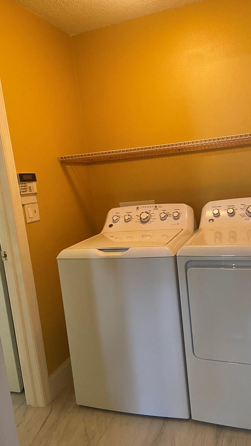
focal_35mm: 29
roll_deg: +5.9
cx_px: 159
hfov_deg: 39.9
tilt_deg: -8.9
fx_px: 343
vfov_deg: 66.1
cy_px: 224
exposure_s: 1/60
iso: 250
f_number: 1.8
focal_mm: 4.25
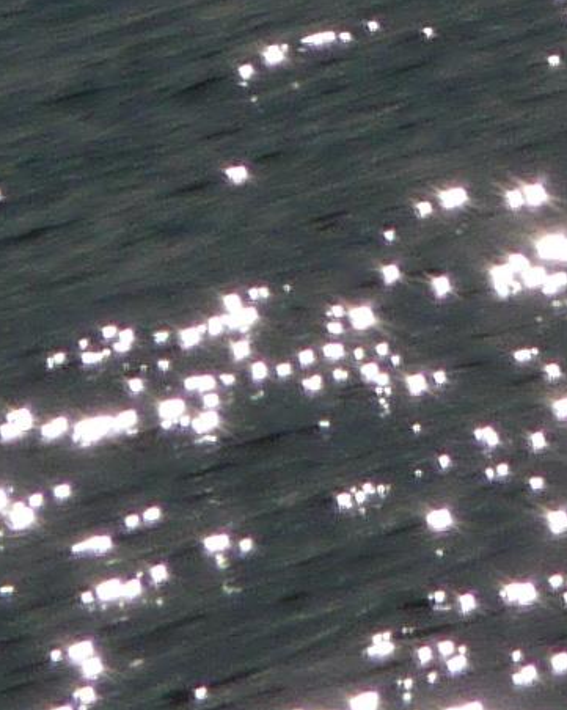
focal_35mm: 2092
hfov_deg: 0.7
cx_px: 1300
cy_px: -258
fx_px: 43927
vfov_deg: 0.9
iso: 100
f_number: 11
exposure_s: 1/2000
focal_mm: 47
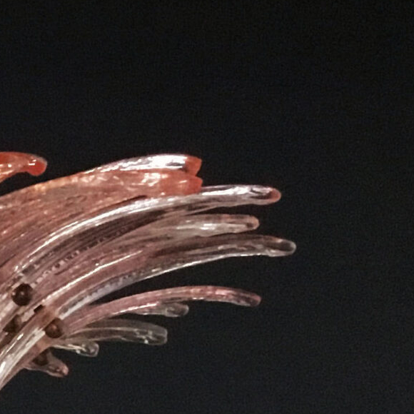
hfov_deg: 12.6
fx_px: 1637
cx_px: -428
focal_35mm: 121
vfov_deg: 13.8
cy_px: 567
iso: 250
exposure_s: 1/17
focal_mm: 3.3
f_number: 2.4
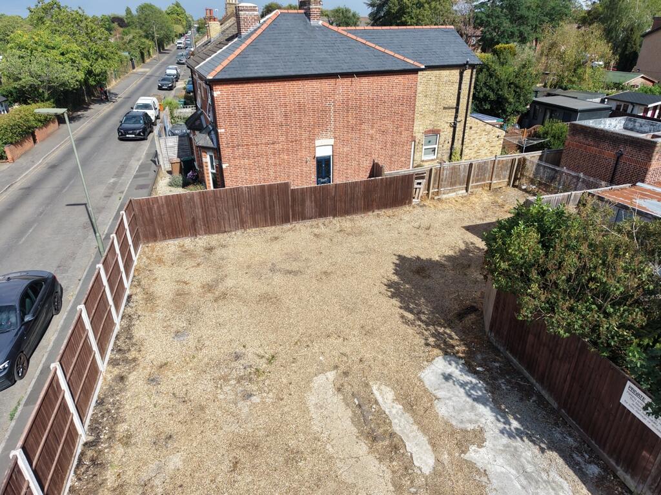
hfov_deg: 71.6
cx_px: 330
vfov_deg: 56.8
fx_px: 458
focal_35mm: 24
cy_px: 248
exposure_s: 1/4000
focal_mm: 8.67
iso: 200
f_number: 1.8
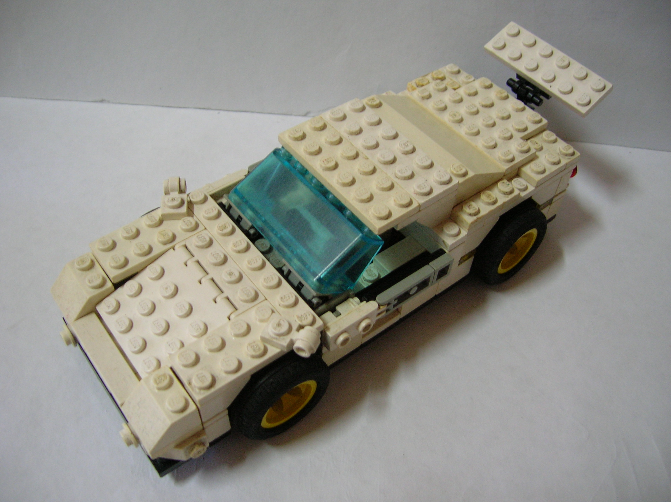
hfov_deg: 54.0
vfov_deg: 41.7
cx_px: 336
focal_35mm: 34
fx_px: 659
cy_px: 251
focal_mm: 5.7
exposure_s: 1/5.3
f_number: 2.9
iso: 100
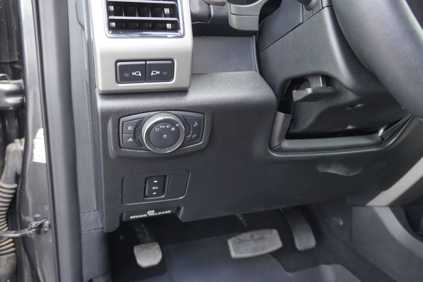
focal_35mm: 30
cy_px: 141
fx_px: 353
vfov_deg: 43.7
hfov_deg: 61.9
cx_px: 212
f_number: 4
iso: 800
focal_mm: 20
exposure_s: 1/160
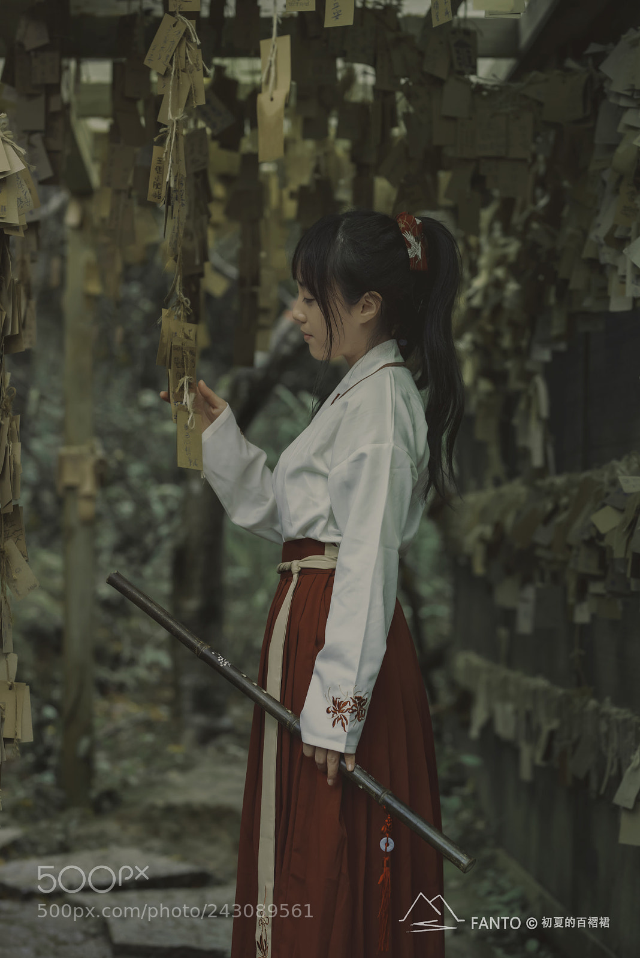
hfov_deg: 16.1
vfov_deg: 23.9
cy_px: 479
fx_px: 2265
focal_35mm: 85
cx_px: 320
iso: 280
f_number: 2.8
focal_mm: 85
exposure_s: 1/100
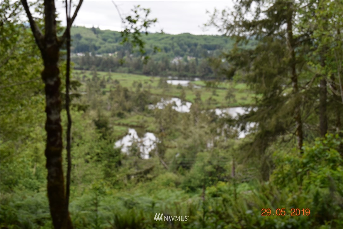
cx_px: 172
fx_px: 600
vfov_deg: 21.6
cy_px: 114
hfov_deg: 31.9
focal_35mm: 63
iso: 400
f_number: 8
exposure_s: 1/250
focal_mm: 42
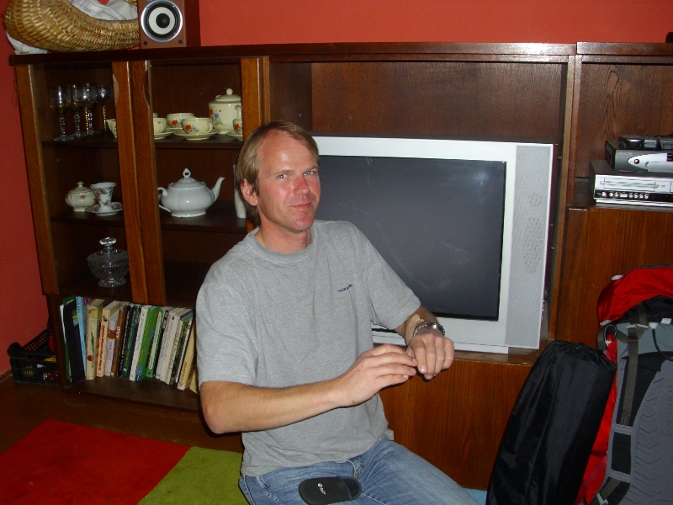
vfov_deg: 40.7
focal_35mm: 35
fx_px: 680
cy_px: 252
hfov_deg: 52.6
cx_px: 336
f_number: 3
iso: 200
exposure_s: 1/60
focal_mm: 6.2
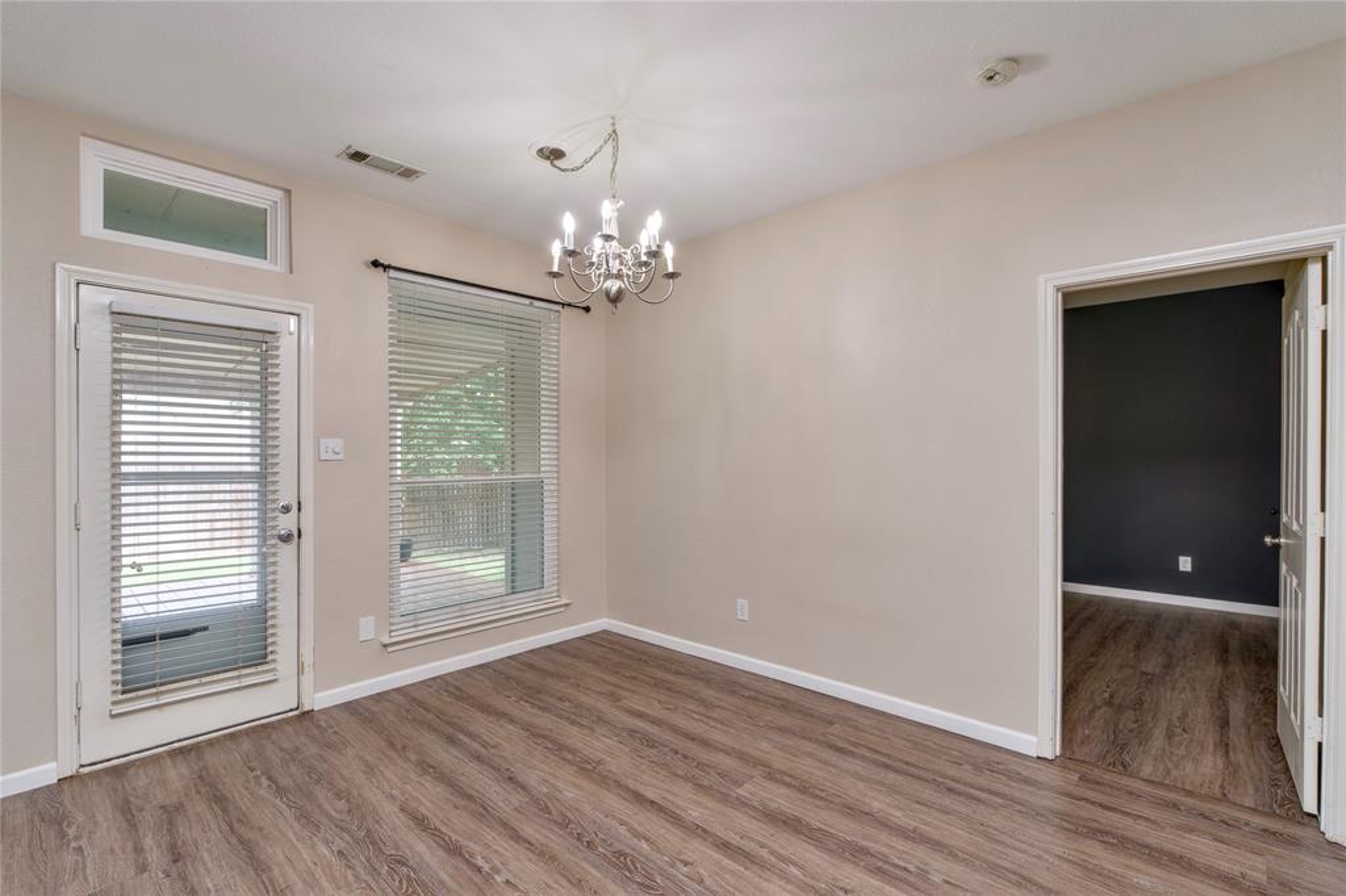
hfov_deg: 96.8
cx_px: 673
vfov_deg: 73.7
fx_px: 598
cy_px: 448
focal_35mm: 16
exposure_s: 1/20
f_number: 5.6
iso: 100
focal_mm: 16
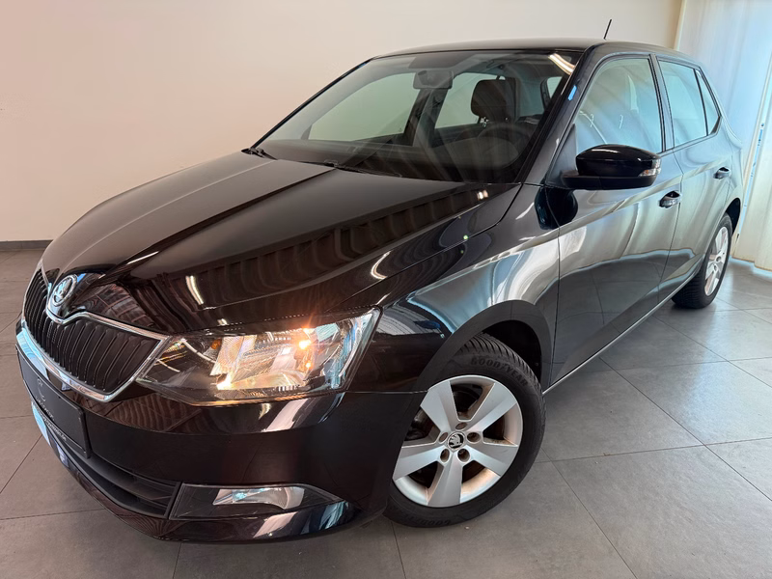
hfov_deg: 71.6
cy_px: 290
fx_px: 535
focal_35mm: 24
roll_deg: -0.2
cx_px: 386
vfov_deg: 56.8
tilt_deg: -19.0
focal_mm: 6.76
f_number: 1.78
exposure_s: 1/100
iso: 160
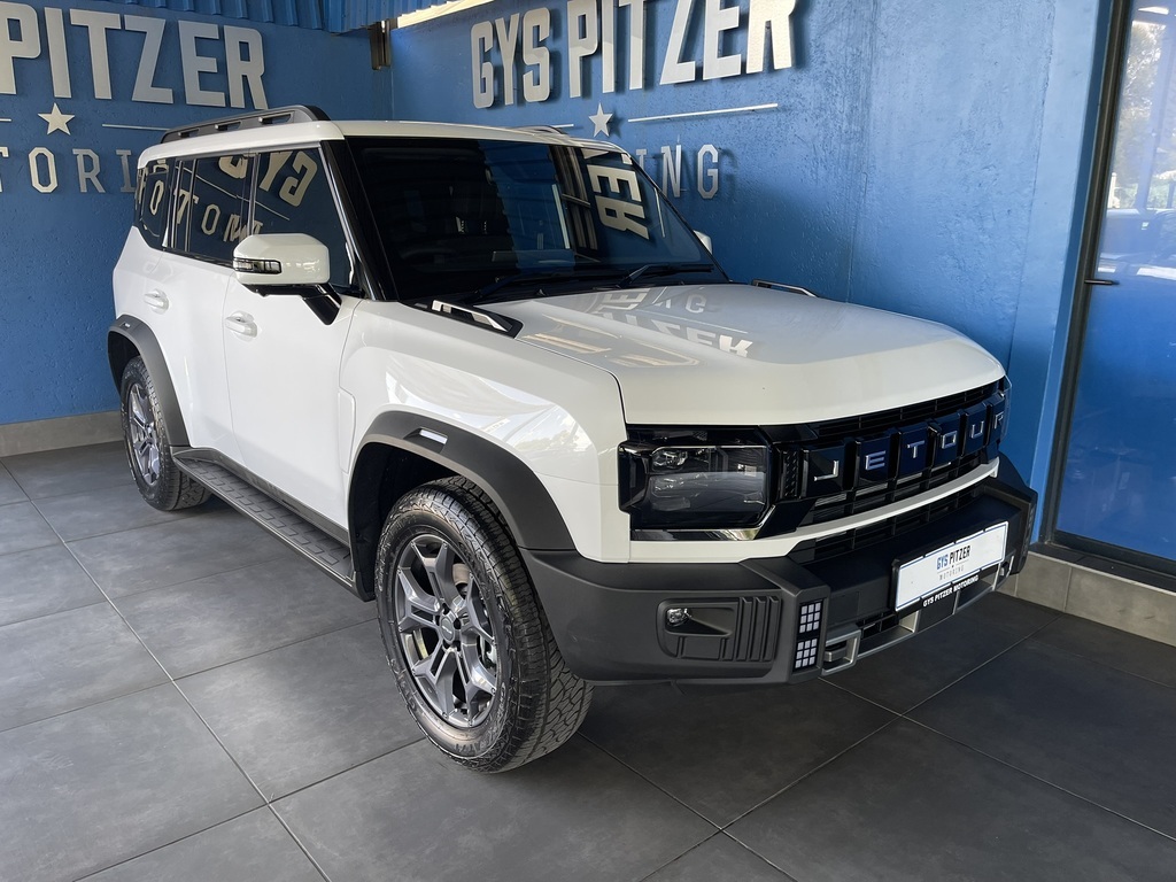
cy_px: 441
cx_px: 588
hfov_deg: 69.4
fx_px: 849
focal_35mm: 25
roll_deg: +0.0
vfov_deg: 54.9
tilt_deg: -15.6
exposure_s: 1/100
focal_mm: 5.1
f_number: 1.6
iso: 100
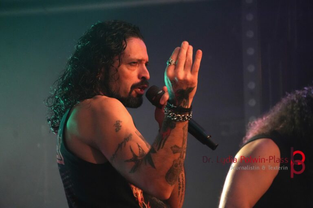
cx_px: 156
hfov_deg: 9.3
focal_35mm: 220
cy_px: 104
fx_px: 1917
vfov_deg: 6.2
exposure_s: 1/200
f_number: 5.6
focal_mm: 147
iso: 6400
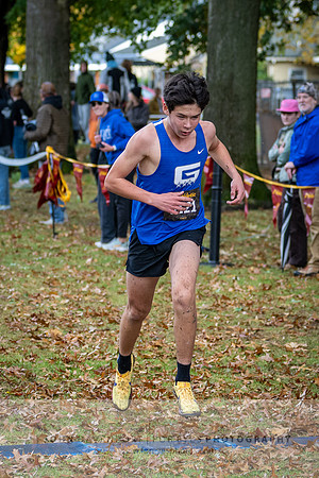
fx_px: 2584
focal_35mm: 194
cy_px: 251
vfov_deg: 10.6
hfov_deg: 7.1
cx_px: 117
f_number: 2.8
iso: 320
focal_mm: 70
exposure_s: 1/1000
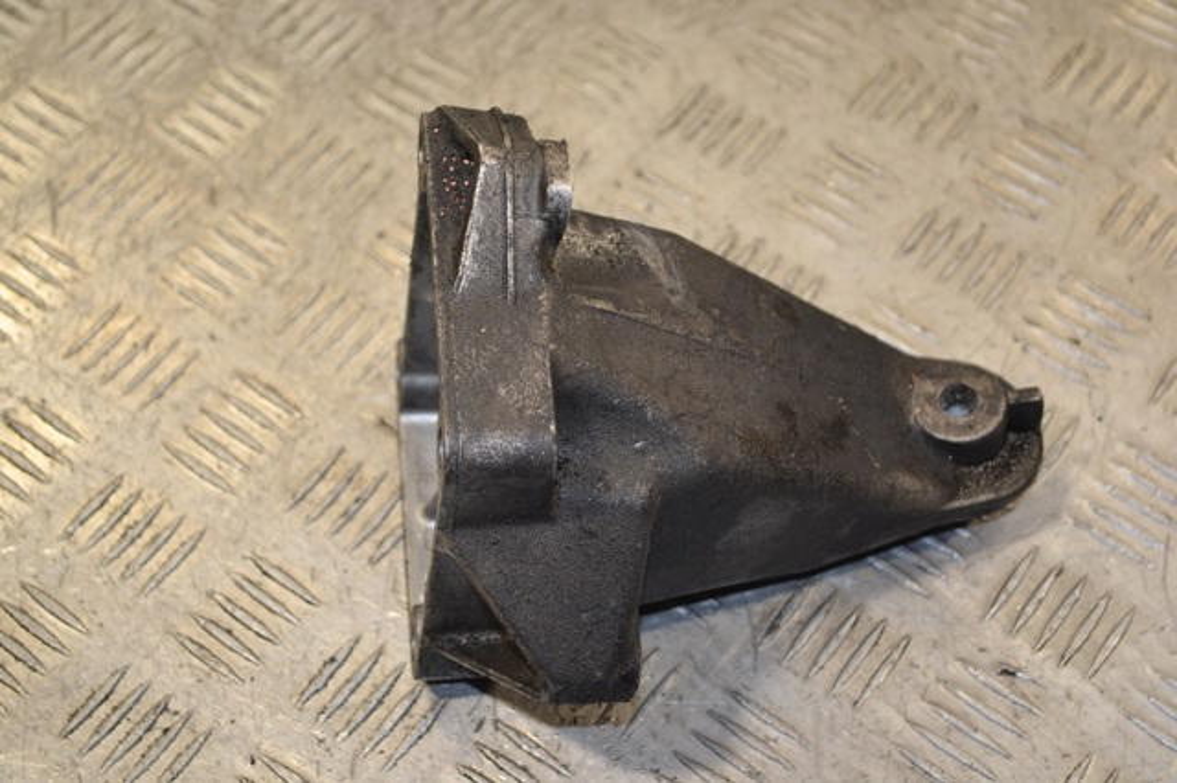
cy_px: 392
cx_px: 588
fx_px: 2059
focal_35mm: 63
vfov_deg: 21.5
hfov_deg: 31.9
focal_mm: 42
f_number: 5.3
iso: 400
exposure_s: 1/100
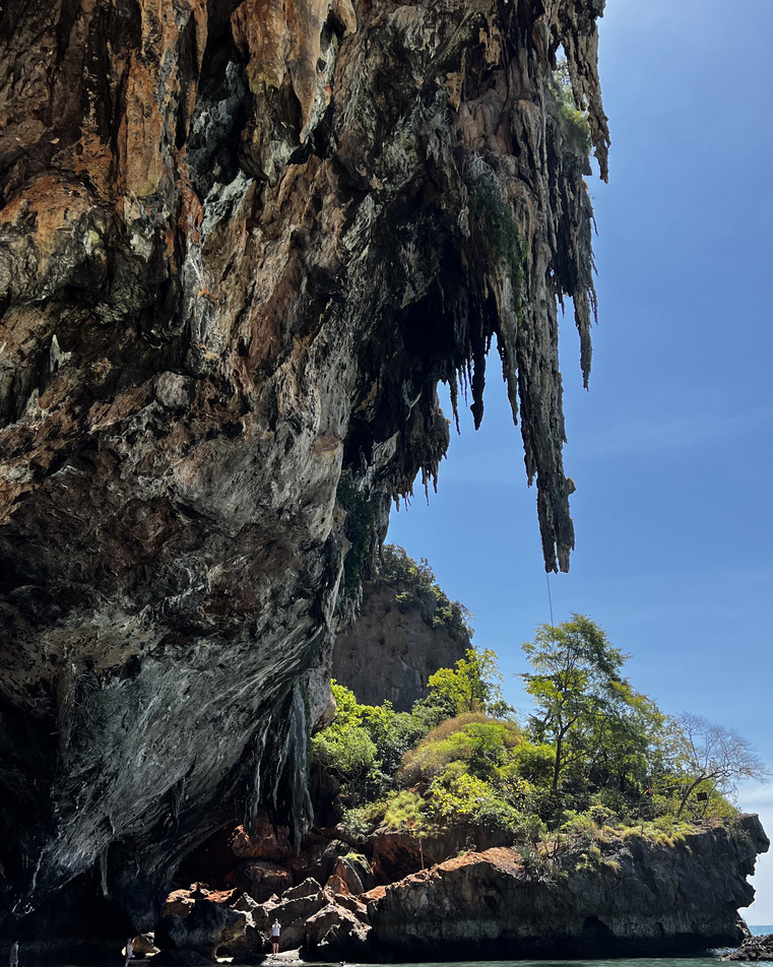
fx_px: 916
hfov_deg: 45.8
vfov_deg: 55.6
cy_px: 522
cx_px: 392
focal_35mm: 32
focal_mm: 5.7
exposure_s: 1/2841
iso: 50
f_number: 1.5
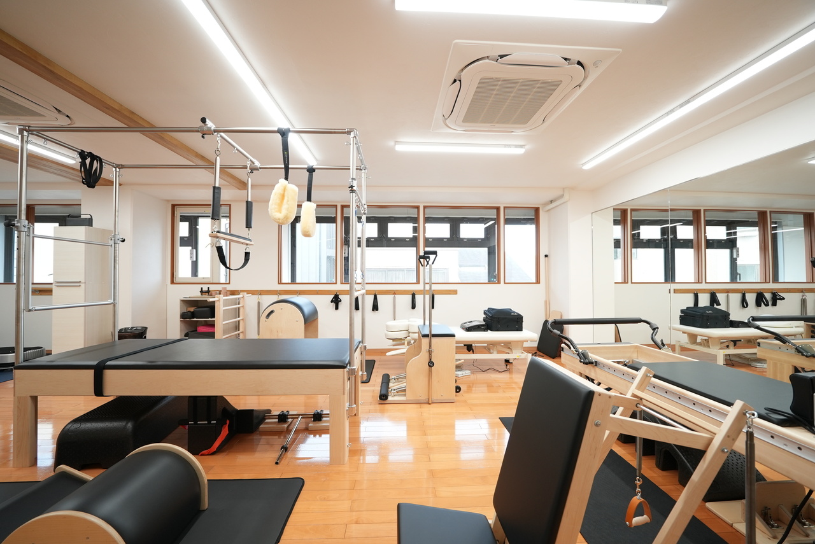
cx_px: 408
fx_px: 272
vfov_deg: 90.1
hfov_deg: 112.6
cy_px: 272
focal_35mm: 12
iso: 500
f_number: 4
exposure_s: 1/60
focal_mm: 12
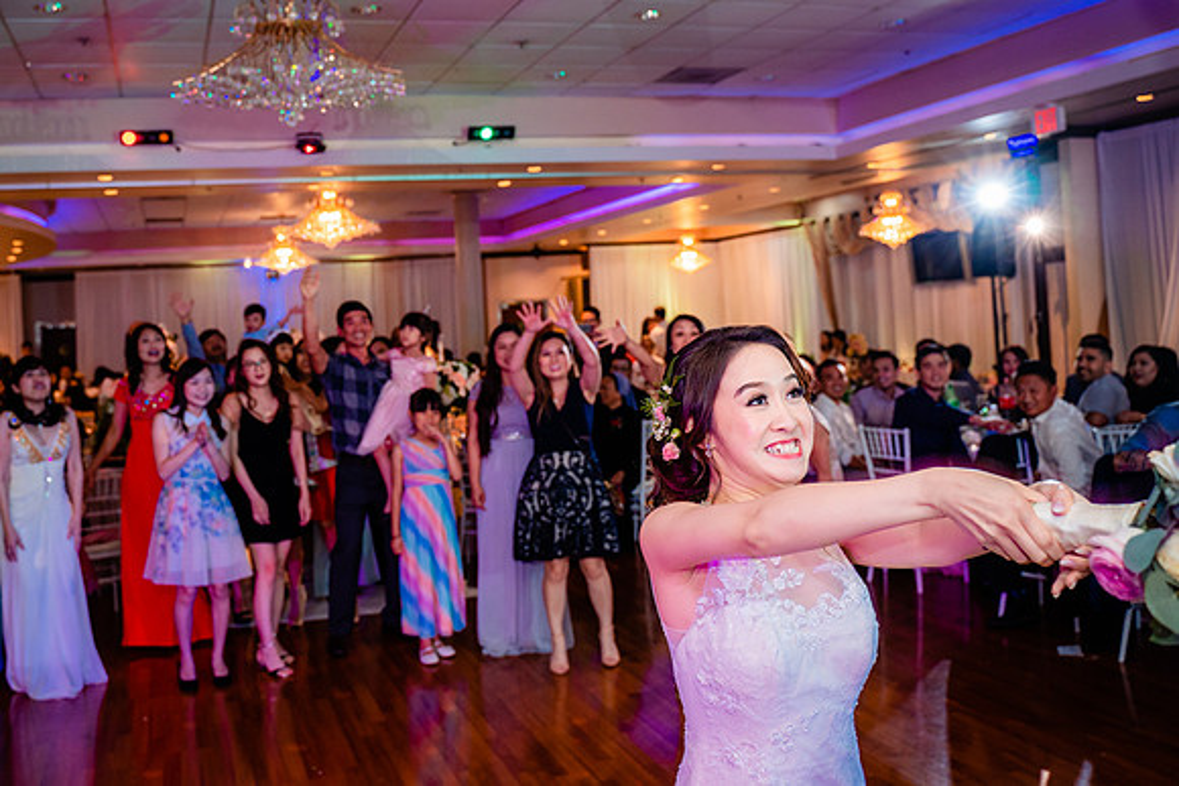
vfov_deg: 38.0
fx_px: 1136
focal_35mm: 35
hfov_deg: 54.5
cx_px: 471
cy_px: 301
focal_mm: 28
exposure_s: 1/160
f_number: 3.5
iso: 1000
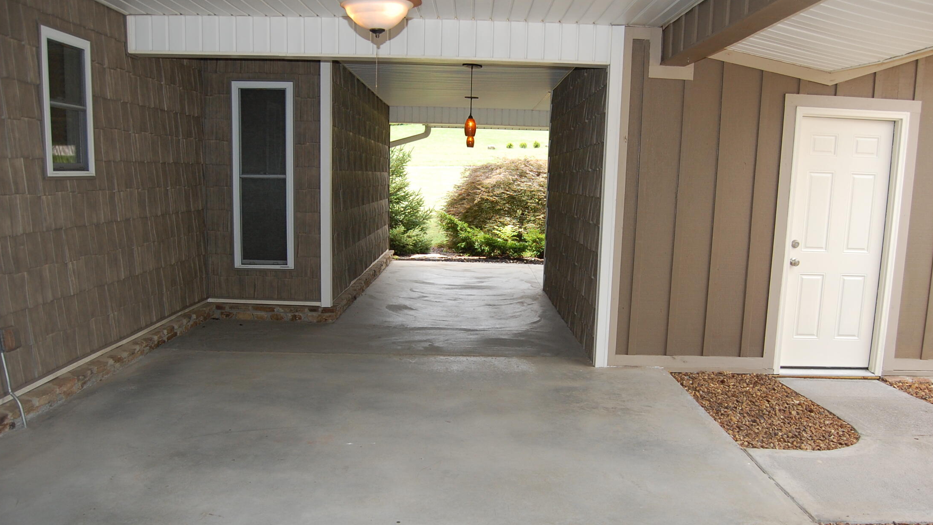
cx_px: 474
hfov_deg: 66.1
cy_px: 286
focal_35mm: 29
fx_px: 717
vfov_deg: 40.1
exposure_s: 1/500
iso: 400
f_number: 4
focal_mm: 18
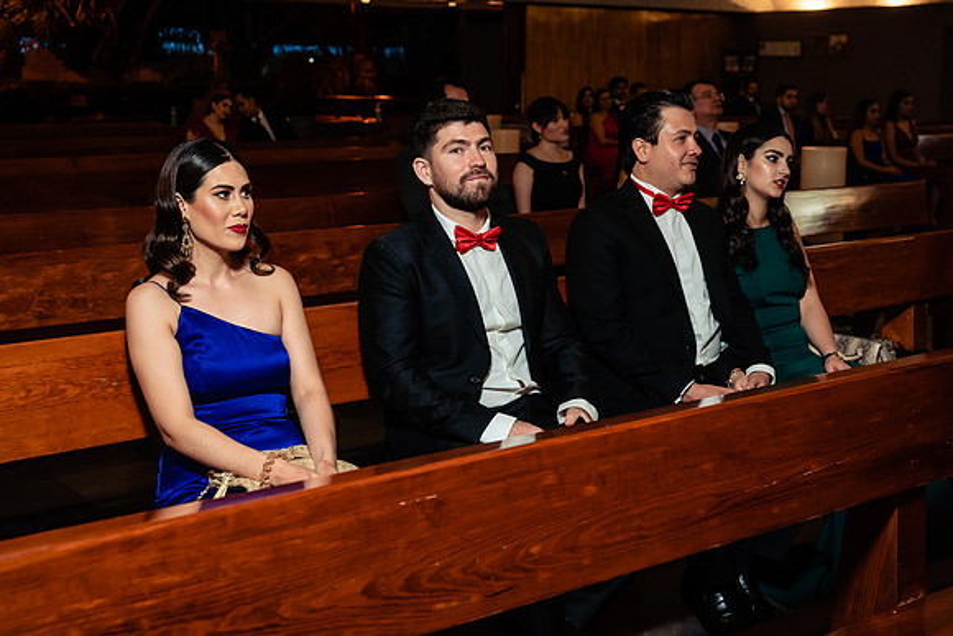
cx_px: 498
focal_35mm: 47
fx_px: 1241
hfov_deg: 42.0
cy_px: 271
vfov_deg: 28.7
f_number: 4
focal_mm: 38
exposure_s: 1/160
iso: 1250
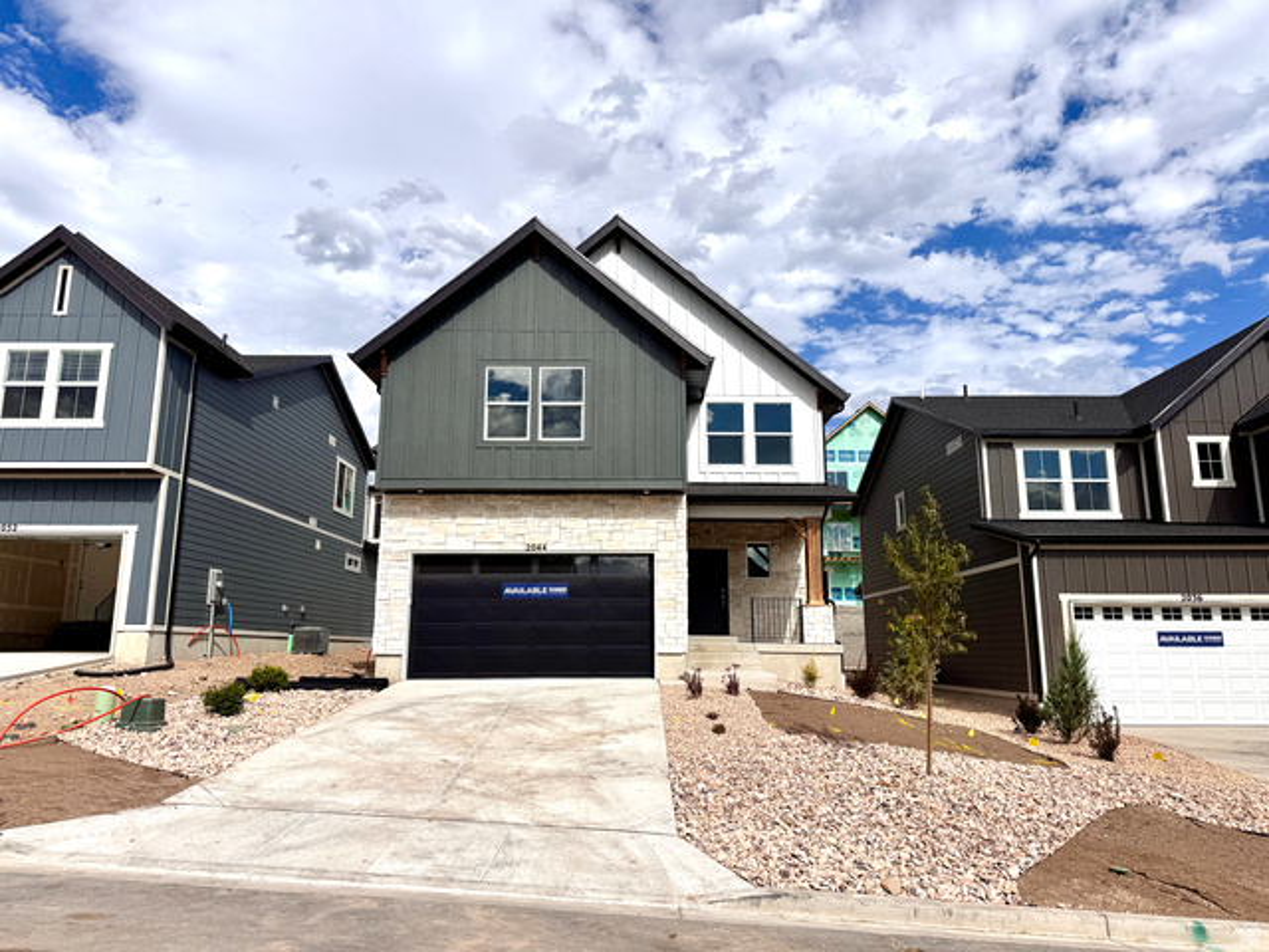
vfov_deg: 56.8
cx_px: 634
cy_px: 476
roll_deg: +0.1
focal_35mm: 24
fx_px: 880
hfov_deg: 71.6
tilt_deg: +11.7
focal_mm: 6.76
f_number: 1.78
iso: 80
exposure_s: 1/9009
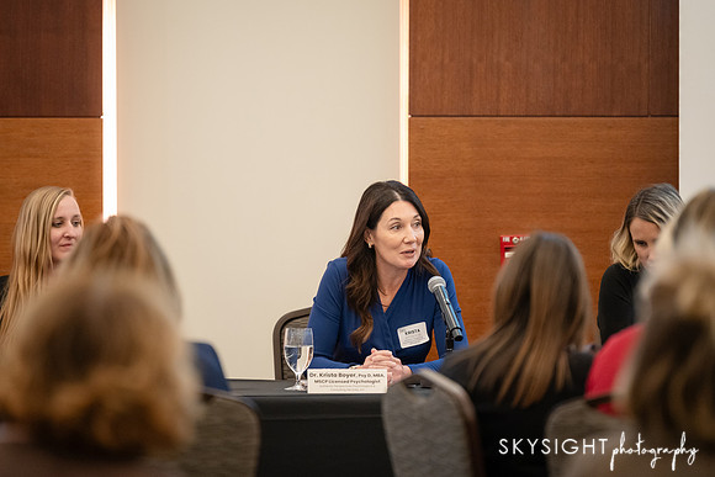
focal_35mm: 208
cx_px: 358
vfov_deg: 6.6
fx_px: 4133
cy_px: 238
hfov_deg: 9.9
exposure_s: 1/250
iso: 3200
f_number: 2.8
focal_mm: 200
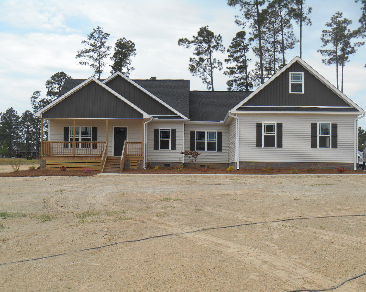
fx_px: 520
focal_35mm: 48
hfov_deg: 38.8
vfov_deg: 31.4
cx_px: 176
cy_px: 146
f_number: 4
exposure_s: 1/640
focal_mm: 8.3
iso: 80
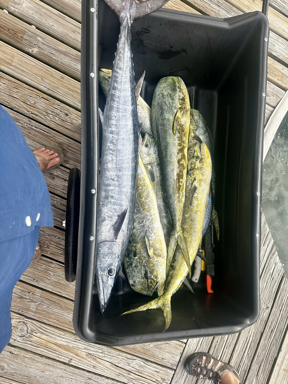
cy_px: 192
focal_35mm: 24
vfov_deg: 71.6
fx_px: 266
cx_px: 144
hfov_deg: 56.8
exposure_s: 1/791
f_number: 1.78
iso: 80
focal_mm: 6.86
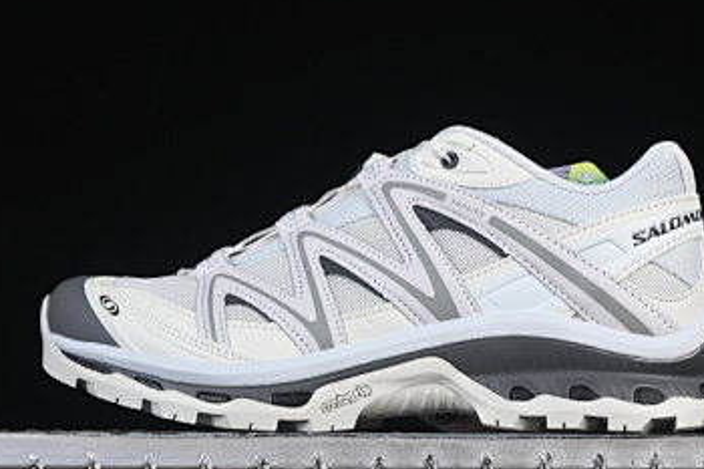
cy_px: 224
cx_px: 392
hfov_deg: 19.1
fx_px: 2091
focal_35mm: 107
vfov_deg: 12.8
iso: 160
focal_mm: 50
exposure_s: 1/80
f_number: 8
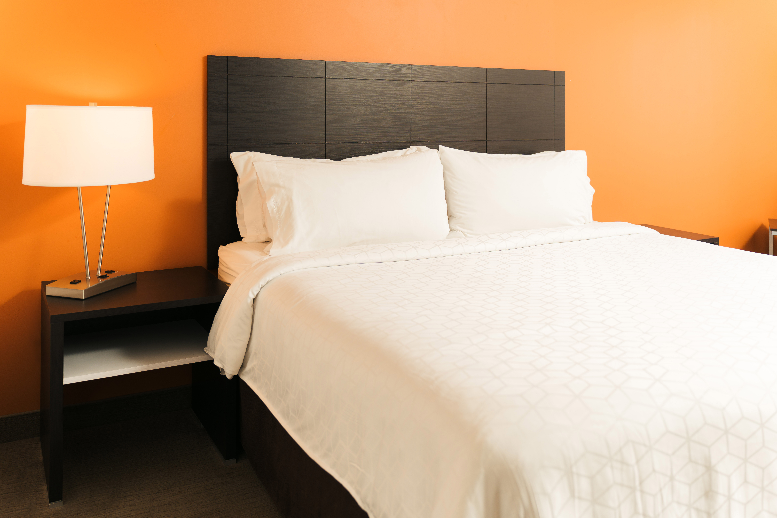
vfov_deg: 43.6
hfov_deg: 61.9
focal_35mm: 30
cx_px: 388
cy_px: 259
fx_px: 647
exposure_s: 1/200
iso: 100
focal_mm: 30
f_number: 2.8
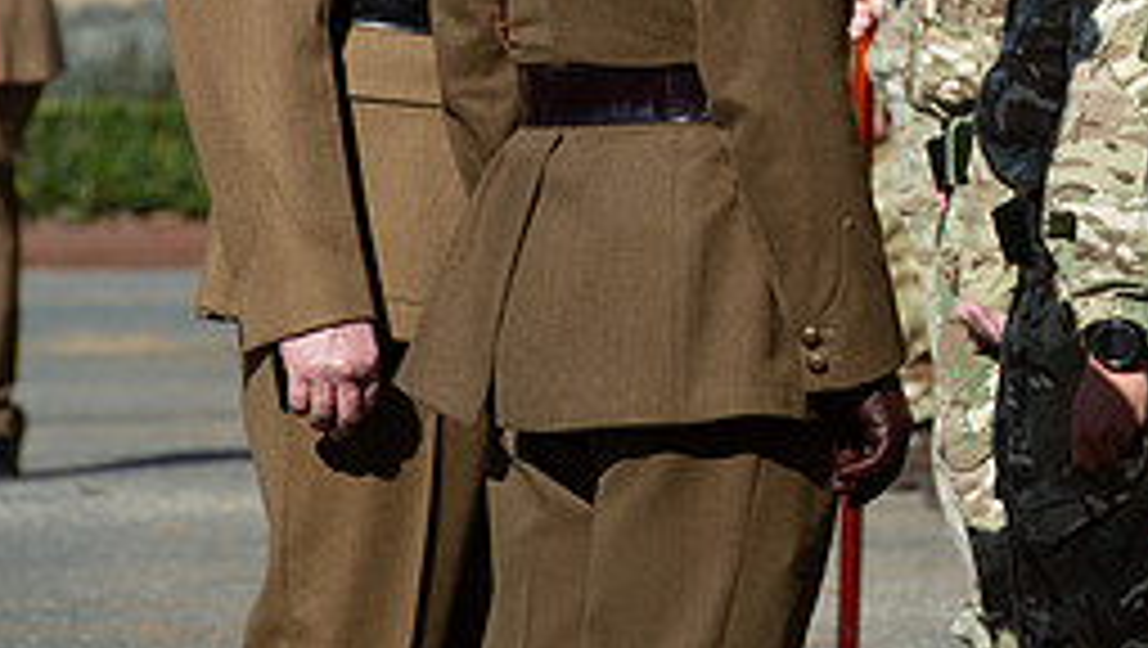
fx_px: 14503
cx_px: 1157
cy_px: -122
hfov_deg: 4.5
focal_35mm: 476
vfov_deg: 2.6
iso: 250
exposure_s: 1/400
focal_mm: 200
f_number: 8
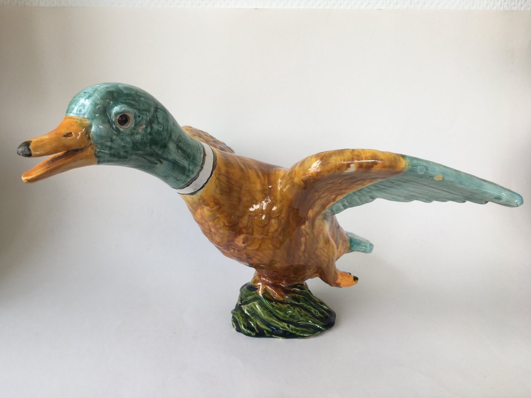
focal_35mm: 29
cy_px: 199
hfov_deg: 61.7
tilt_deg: -16.5
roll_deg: -0.6
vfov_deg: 48.2
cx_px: 266
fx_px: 445
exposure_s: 1/157
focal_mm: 4.15
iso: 25
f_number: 2.2
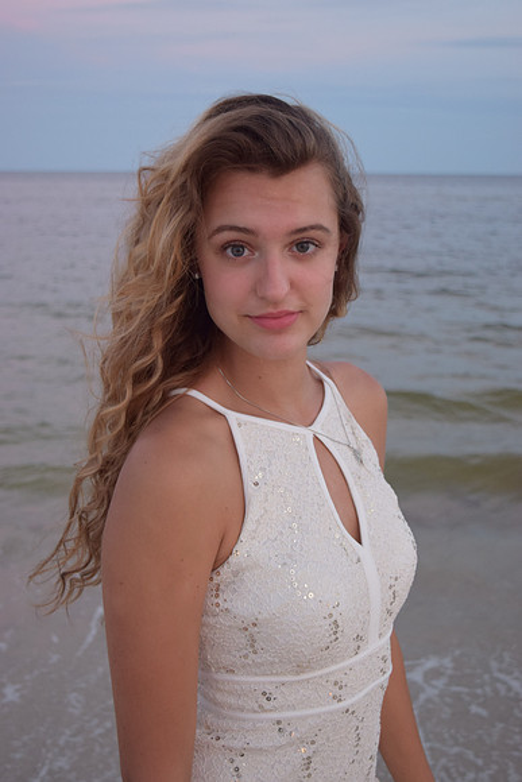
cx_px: 261
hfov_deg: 29.0
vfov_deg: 42.3
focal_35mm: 46
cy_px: 391
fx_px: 1011
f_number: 4.2
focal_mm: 31
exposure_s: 1/60
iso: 1000
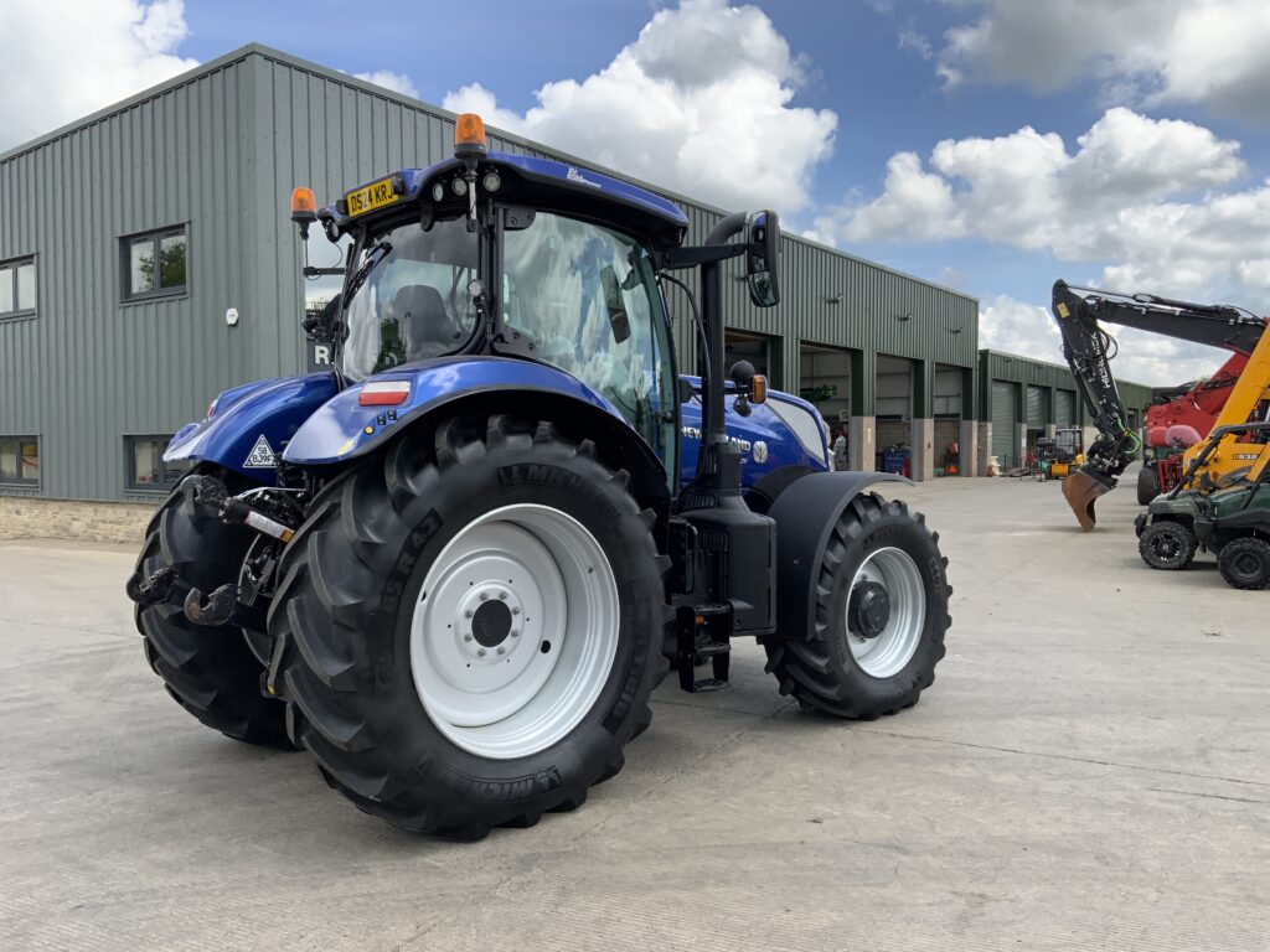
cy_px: 476
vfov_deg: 48.2
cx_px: 635
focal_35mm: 29
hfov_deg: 61.7
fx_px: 1064
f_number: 1.8
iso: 16
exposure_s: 1/1055
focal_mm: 3
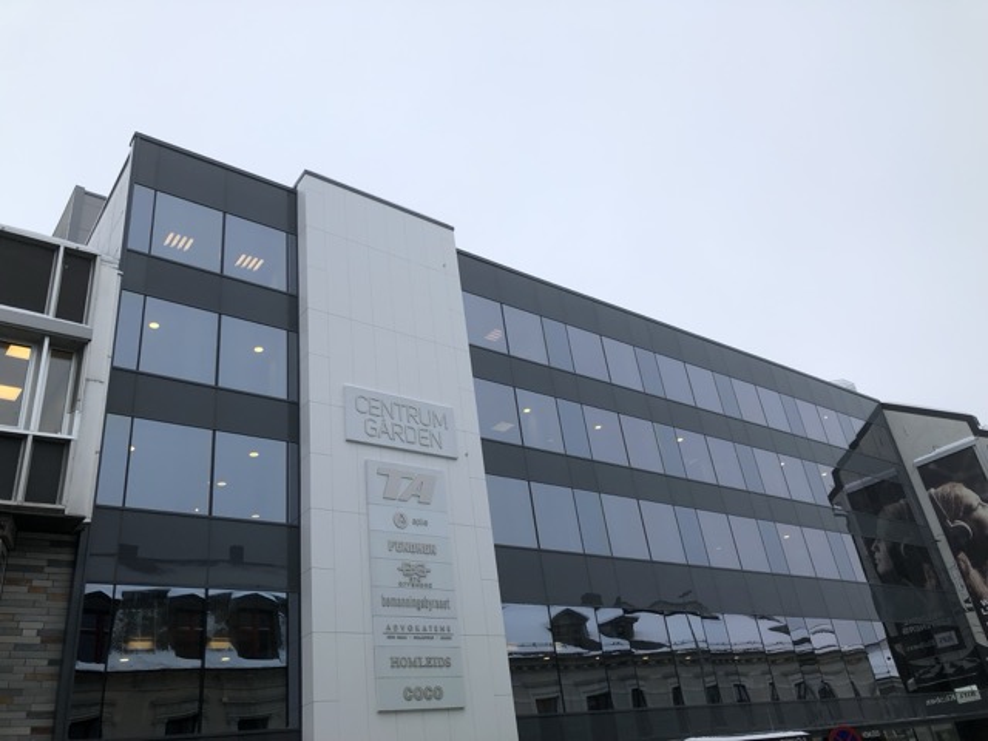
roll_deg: +9.0
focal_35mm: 28
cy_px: 370
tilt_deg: +29.4
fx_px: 799
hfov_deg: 63.4
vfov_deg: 49.7
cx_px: 494
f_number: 1.8
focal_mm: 4
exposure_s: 1/397
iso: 20
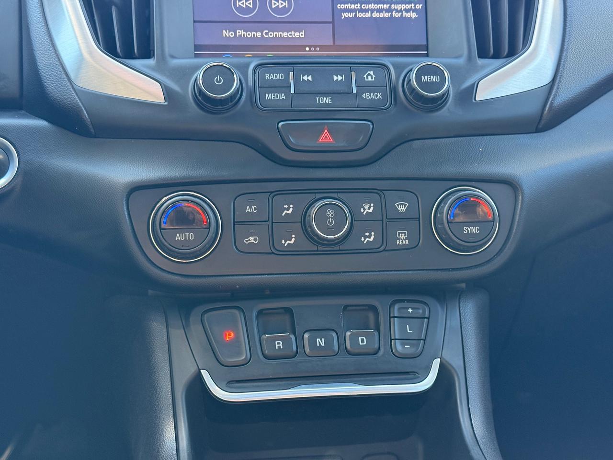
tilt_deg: -8.1
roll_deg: -0.3
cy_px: 230
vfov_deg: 30.3
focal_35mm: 48
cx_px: 306
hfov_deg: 39.7
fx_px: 850
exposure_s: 1/108
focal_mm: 6.76
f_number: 1.78
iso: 160
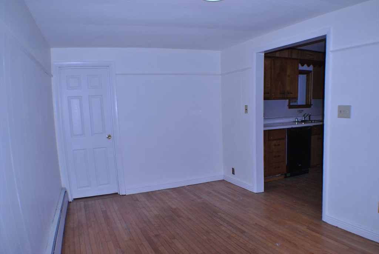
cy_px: 127
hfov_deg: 53.1
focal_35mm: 36
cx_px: 190
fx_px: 380
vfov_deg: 37.0
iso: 100
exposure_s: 1/100
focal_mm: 24
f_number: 4
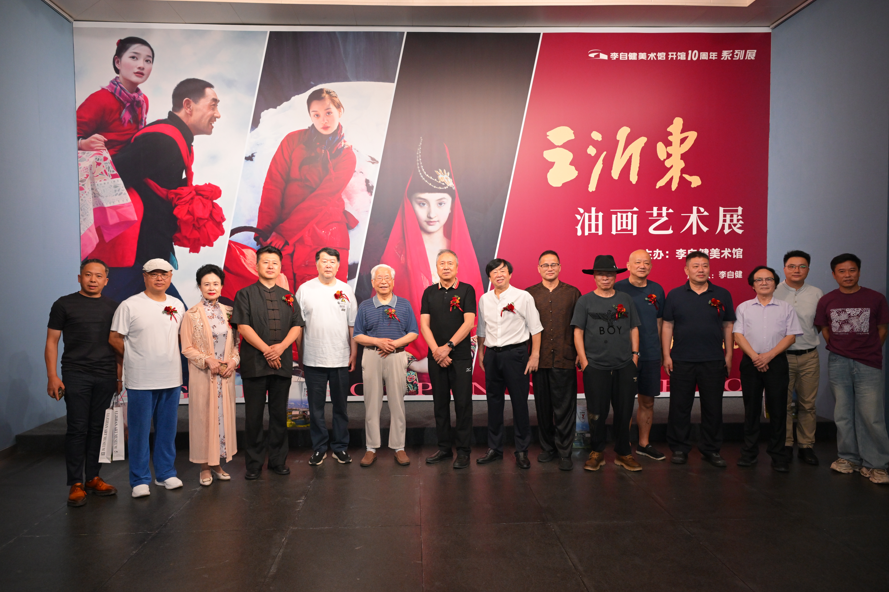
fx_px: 617
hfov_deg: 71.5
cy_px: 297
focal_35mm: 25
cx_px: 438
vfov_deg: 51.3
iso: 1600
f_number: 5.6
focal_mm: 24
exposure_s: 1/160
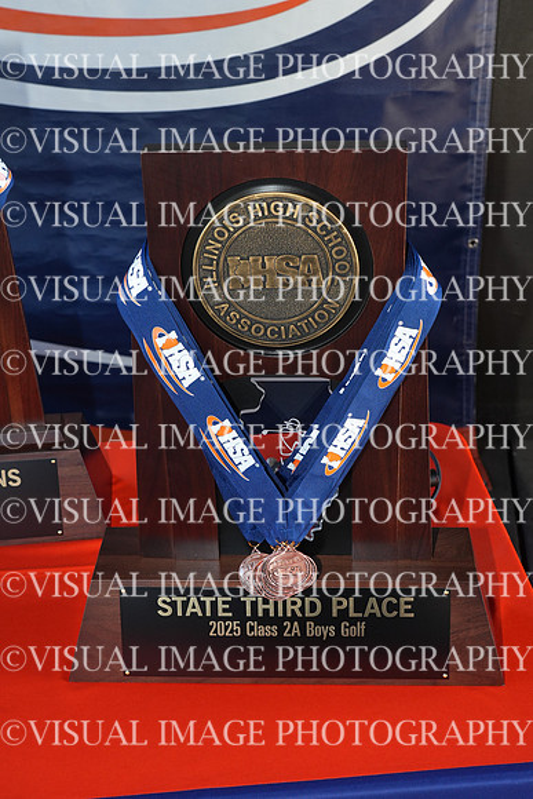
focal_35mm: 51
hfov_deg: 26.5
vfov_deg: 38.9
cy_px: 400
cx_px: 266
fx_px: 1132
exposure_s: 1/125
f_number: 8
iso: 1000
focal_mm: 51
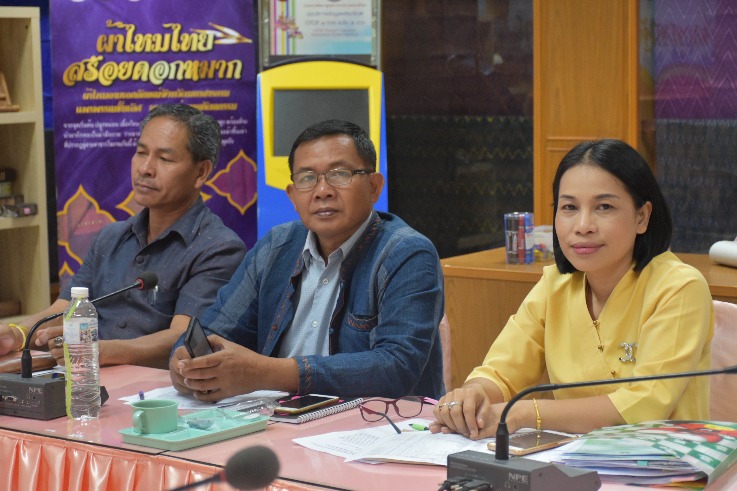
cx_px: 368
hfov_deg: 26.0
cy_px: 246
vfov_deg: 17.5
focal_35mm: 78
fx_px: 1597
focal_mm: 52
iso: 1400
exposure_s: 1/60
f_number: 4.8
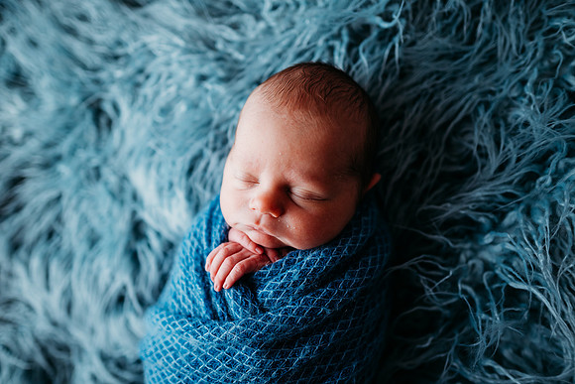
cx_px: 288
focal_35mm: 24
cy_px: 192
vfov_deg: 53.2
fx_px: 383
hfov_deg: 73.7
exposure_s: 1/200
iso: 80
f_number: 2.2
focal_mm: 24
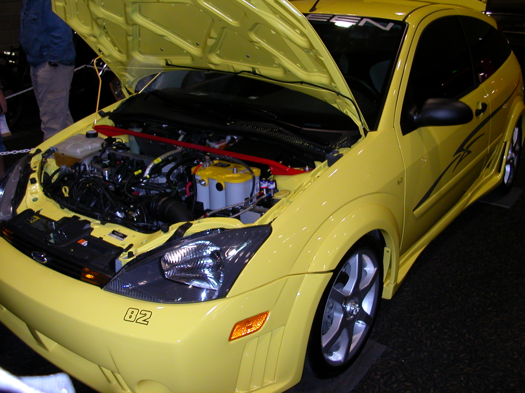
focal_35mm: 37
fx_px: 561
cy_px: 196
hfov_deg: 50.1
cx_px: 262
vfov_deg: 38.7
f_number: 2.7
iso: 100
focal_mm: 5.6
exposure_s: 1/59.9
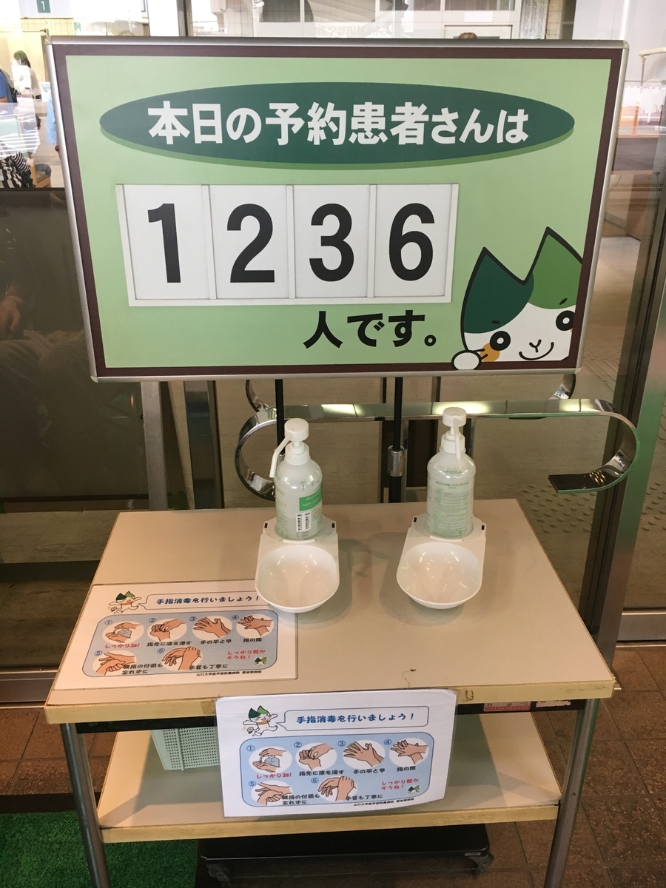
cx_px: 333
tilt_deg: -25.9
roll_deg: +0.1
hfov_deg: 48.2
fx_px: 744
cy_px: 444
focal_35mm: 29
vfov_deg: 61.7
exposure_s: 1/30
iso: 100
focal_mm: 4.15
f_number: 2.2
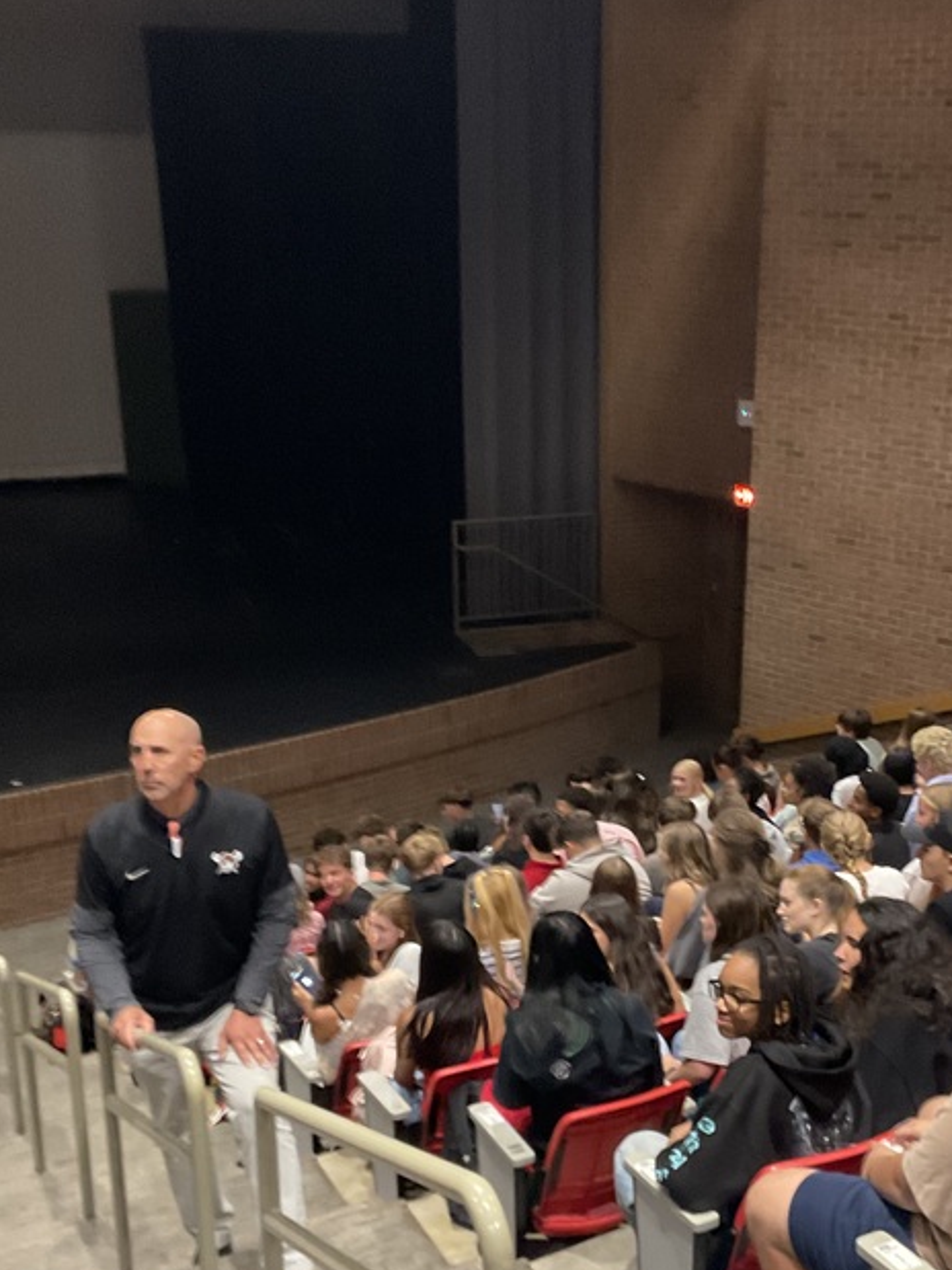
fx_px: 1761
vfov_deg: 39.5
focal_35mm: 48
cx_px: 620
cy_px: 776
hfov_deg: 30.1
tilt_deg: -19.5
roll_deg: -2.0
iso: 320
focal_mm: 3
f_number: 1.8
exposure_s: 1/30
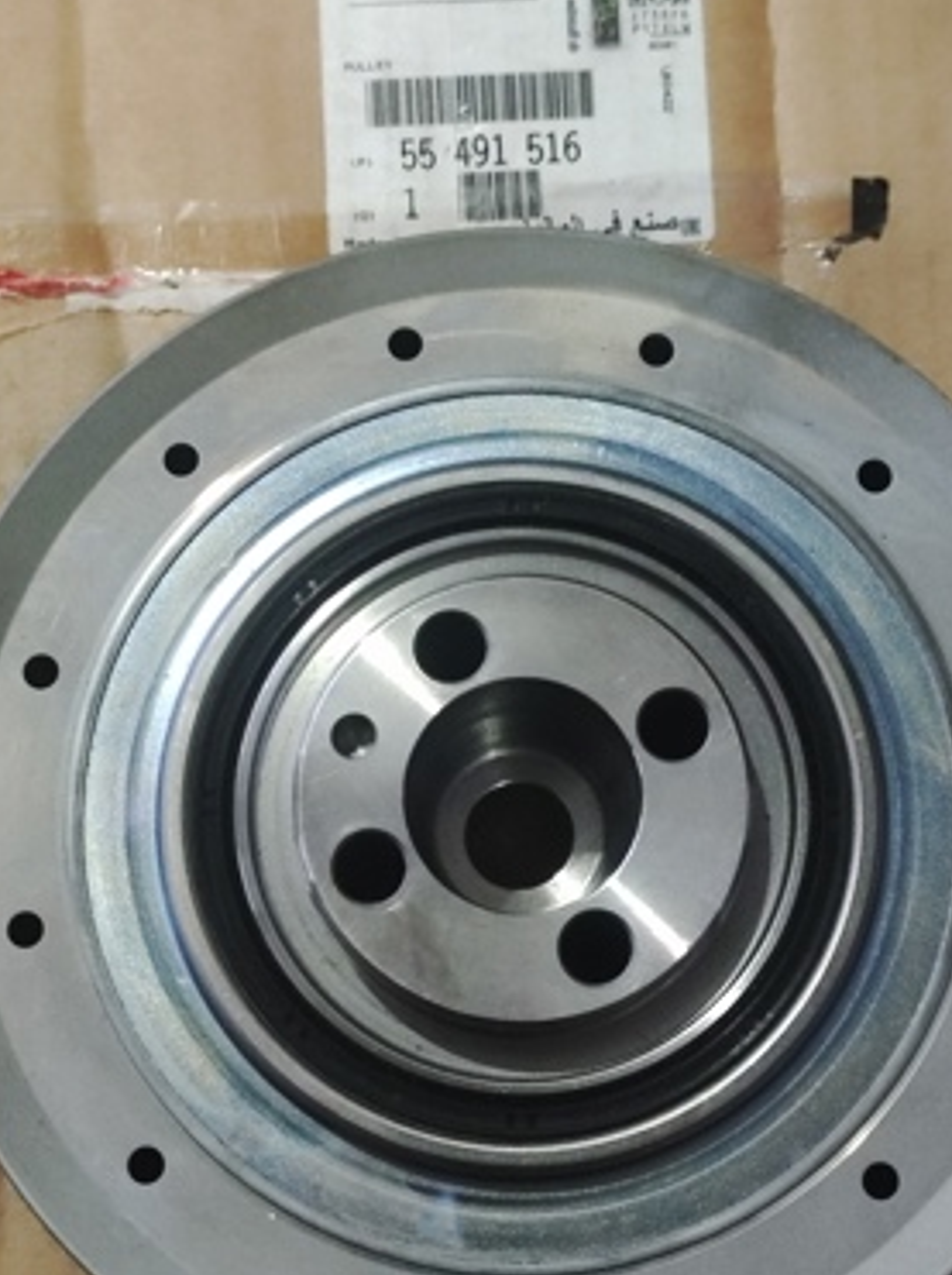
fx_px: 809
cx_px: 531
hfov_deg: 60.8
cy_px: 698
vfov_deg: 76.3
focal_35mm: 22
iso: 2551
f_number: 1.79
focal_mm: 4.74
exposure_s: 1/33
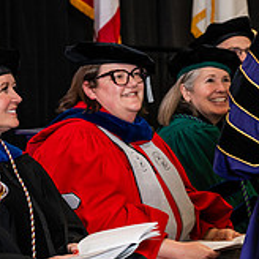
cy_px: 116
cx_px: 428
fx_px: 1786
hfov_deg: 8.1
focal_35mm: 211
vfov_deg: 8.3
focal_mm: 70
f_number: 4.5
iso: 1250
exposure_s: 1/200
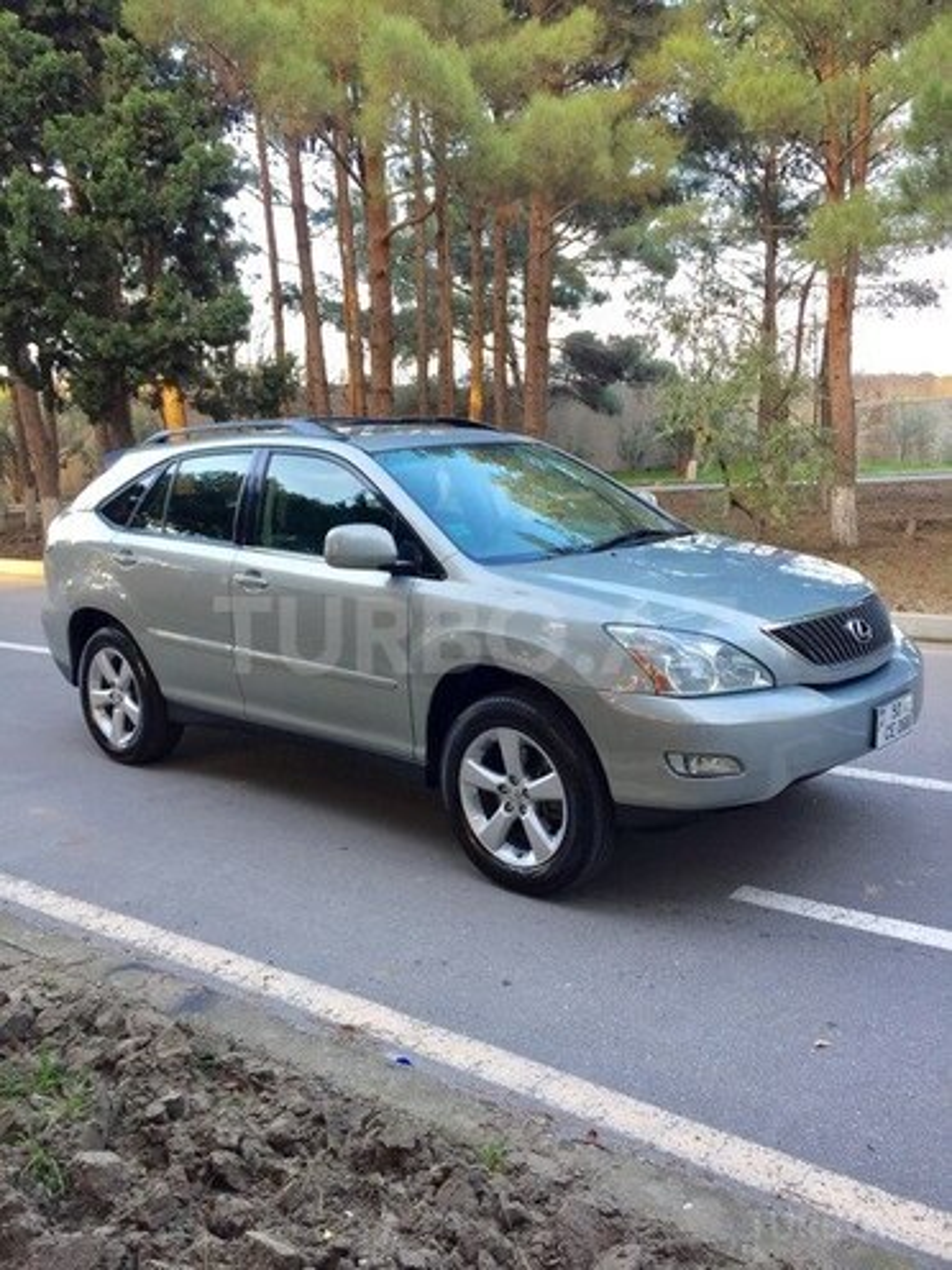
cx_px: 476
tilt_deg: -9.0
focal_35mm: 29
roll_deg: +2.3
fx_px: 1063
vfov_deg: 61.7
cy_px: 635
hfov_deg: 48.2
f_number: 2.2
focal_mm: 4.15
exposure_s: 1/33
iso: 32
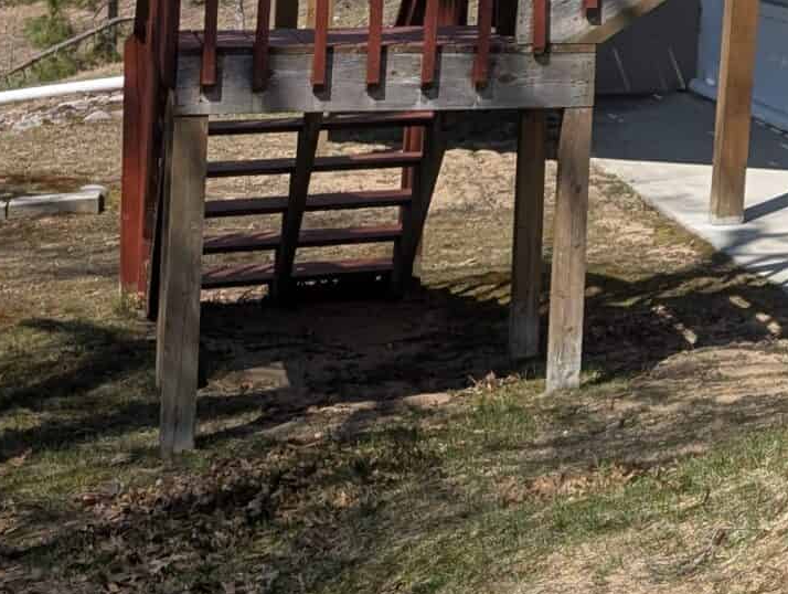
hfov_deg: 18.4
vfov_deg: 16.2
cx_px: 1365
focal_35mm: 86
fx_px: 1961
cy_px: -191
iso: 21
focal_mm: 6.9
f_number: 1.68
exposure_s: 1/1103
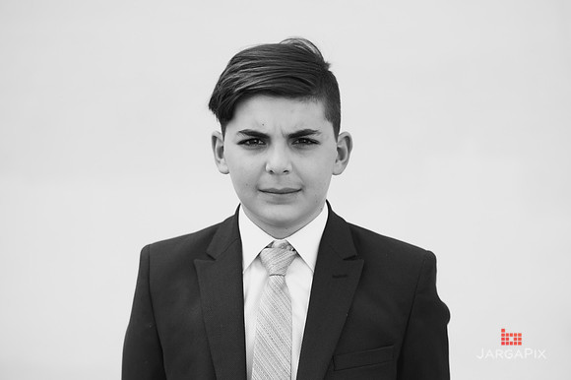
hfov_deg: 16.3
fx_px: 1998
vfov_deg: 10.9
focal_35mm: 126
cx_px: 295
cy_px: 184
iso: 400
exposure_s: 1/2000
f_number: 3.2
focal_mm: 122
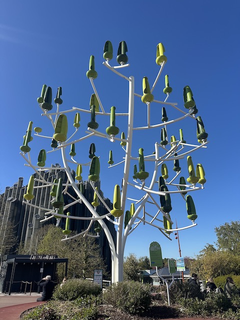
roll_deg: +0.7
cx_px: 120
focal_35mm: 24
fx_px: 222
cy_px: 160
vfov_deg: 71.6
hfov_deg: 56.8
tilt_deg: +27.2
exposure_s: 1/4016
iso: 80
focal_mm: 6.86
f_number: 1.78
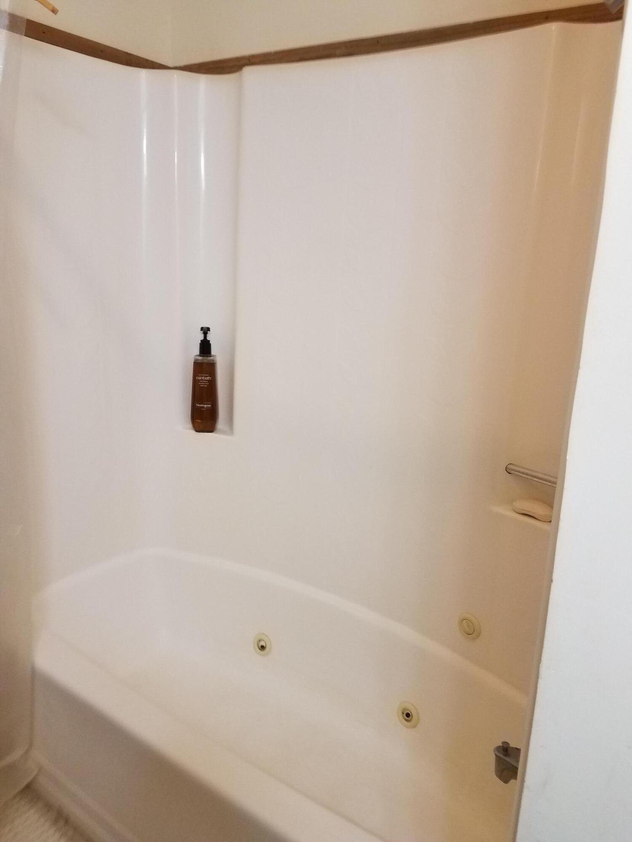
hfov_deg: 53.1
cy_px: 421
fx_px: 633
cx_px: 316
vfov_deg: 67.3
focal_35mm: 26
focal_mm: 4.2
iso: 160
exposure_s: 1/40
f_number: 1.7
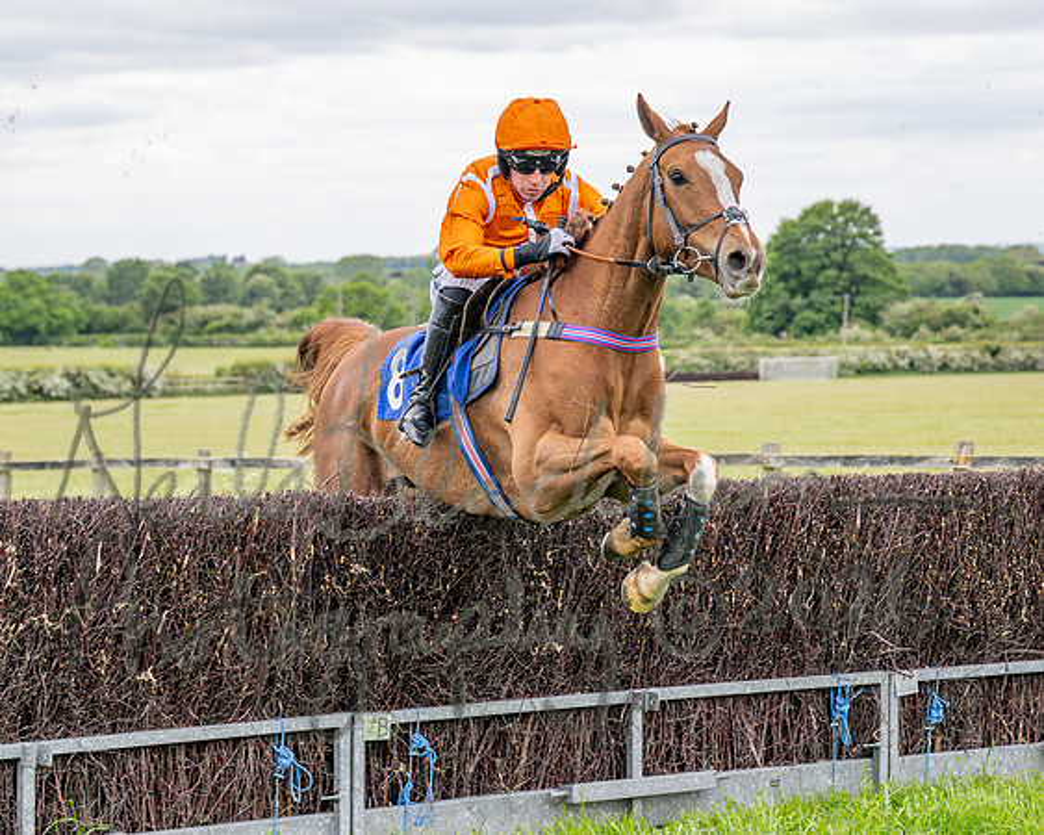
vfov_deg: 14.4
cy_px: 343
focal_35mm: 107
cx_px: 550
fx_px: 3294
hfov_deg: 18.0
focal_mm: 70
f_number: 4
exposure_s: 1/1250
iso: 400
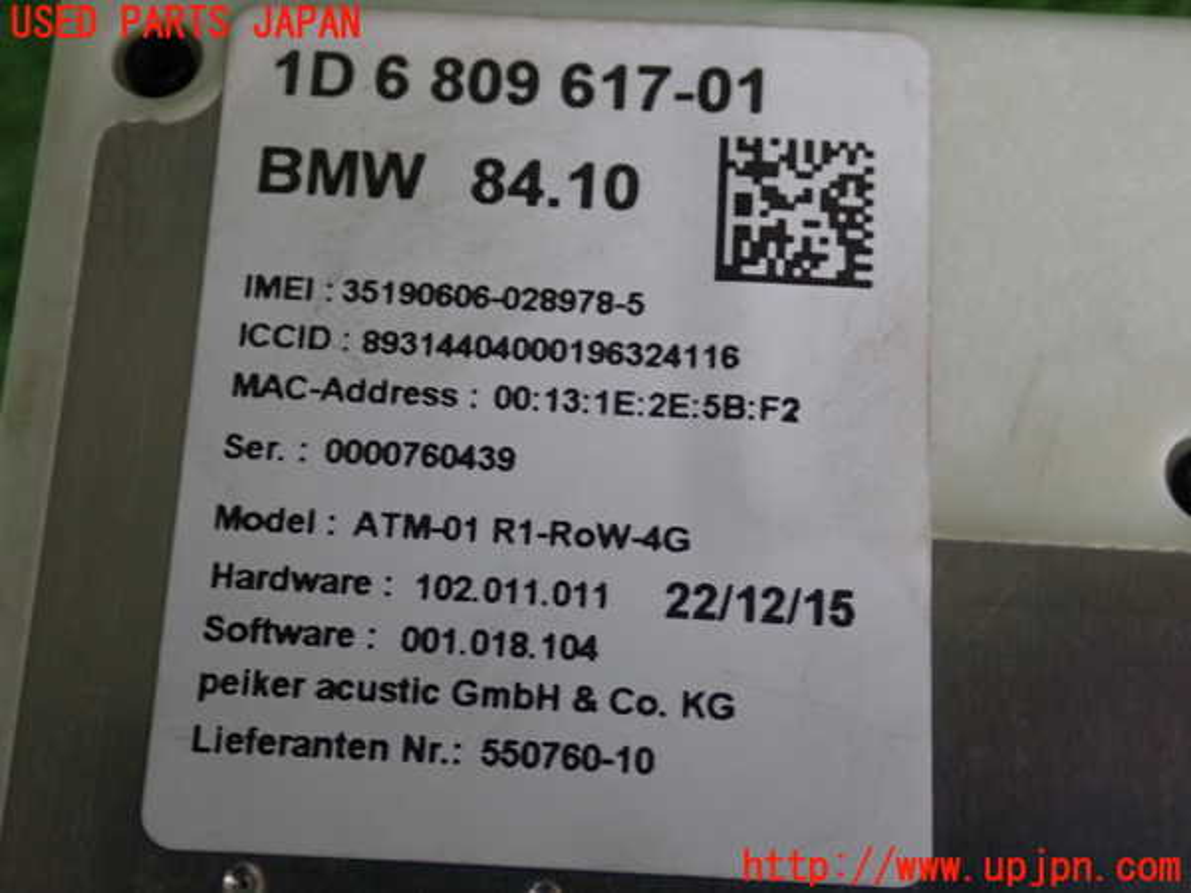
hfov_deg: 35.5
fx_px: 1858
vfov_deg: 27.0
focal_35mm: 54
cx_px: 596
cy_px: 446
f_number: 3.3
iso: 250
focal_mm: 9.65
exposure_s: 1/50
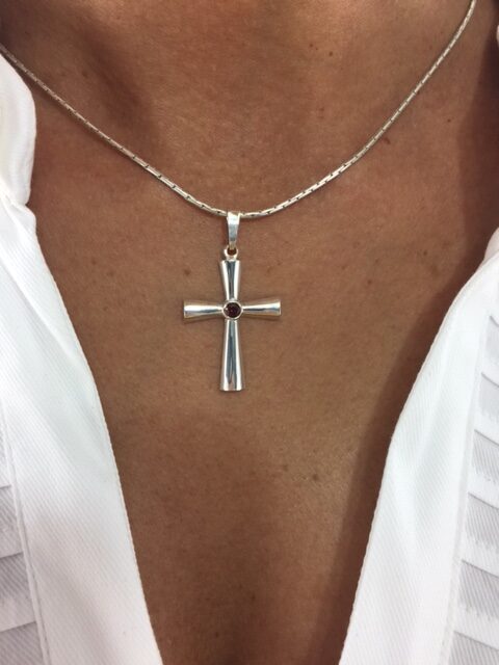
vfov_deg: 61.7
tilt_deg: -27.1
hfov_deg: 48.2
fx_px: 557
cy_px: 332
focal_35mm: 29
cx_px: 250
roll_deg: +0.9
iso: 32
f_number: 2.2
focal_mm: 4.15
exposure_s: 1/33
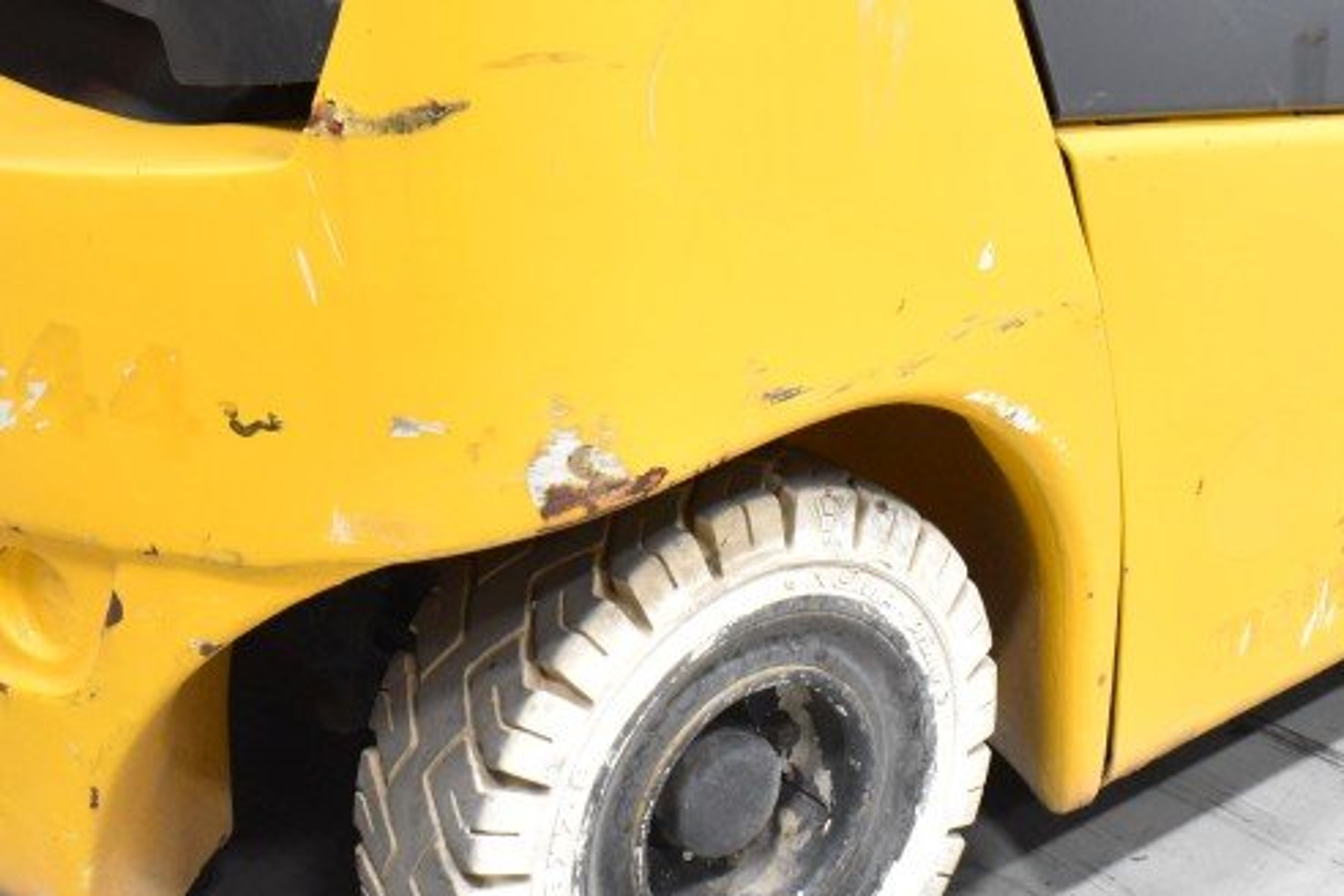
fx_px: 3144
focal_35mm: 84
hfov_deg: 24.1
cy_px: 219
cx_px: 590
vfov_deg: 16.1
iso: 1600
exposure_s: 1/25
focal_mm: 23
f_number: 5
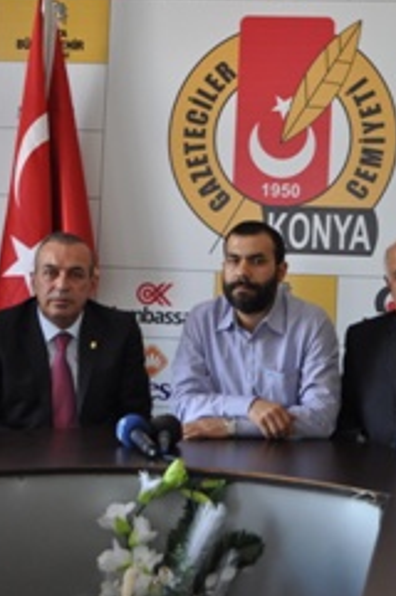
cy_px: 262
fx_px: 1339
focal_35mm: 81
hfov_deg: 16.8
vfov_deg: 25.1
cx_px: 287
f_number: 4.5
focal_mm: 29
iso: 640
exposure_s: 1/60
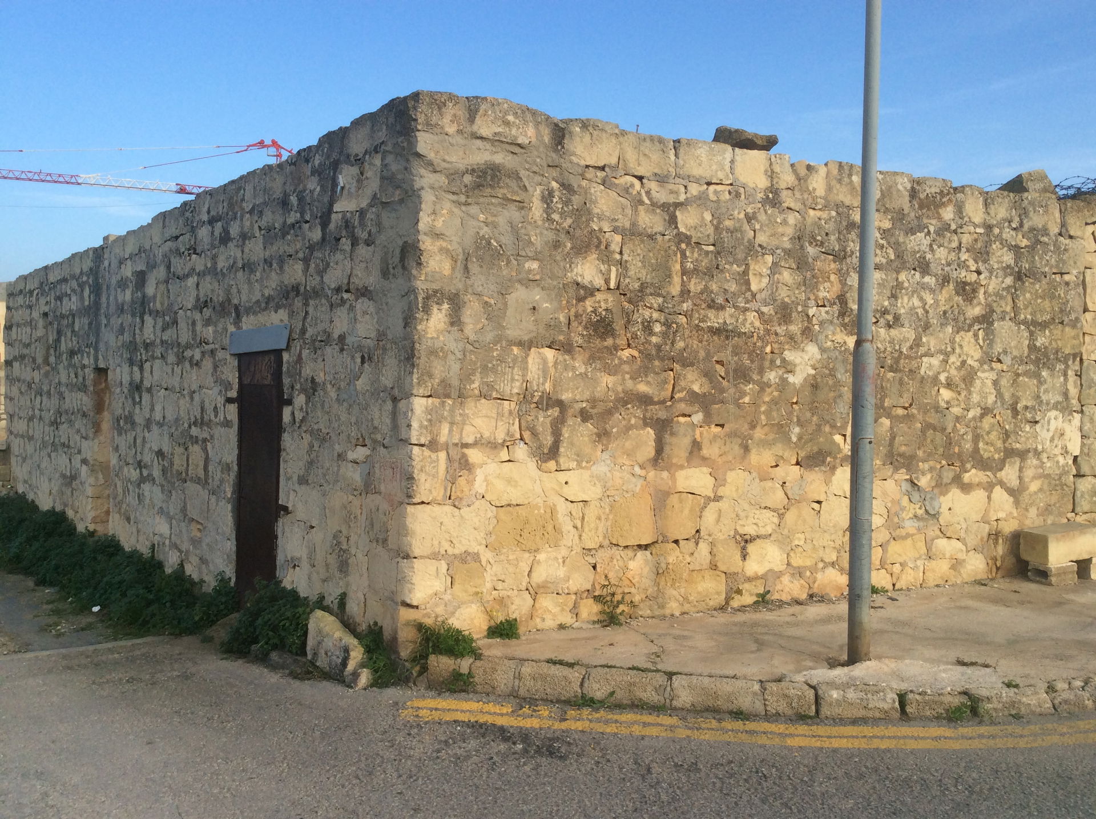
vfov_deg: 44.1
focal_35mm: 32
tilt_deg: -3.4
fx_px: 1012
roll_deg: -0.9
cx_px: 548
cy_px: 410
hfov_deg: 56.9
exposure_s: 1/615
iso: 32
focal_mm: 3.3
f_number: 2.4
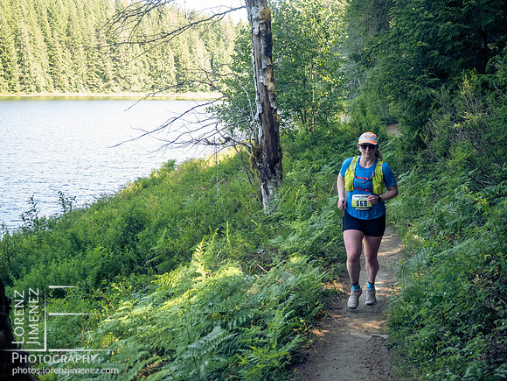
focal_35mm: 56
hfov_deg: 34.3
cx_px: 254
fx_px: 820
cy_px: 190
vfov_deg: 26.1
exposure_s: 1/1000
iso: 2000
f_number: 2.8
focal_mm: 28
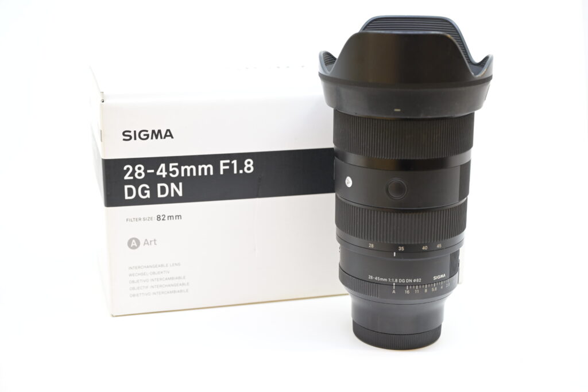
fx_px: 931
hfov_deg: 35.0
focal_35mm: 57
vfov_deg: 23.8
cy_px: 196
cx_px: 294
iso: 1250
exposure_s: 1/160
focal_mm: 57
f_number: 5.6
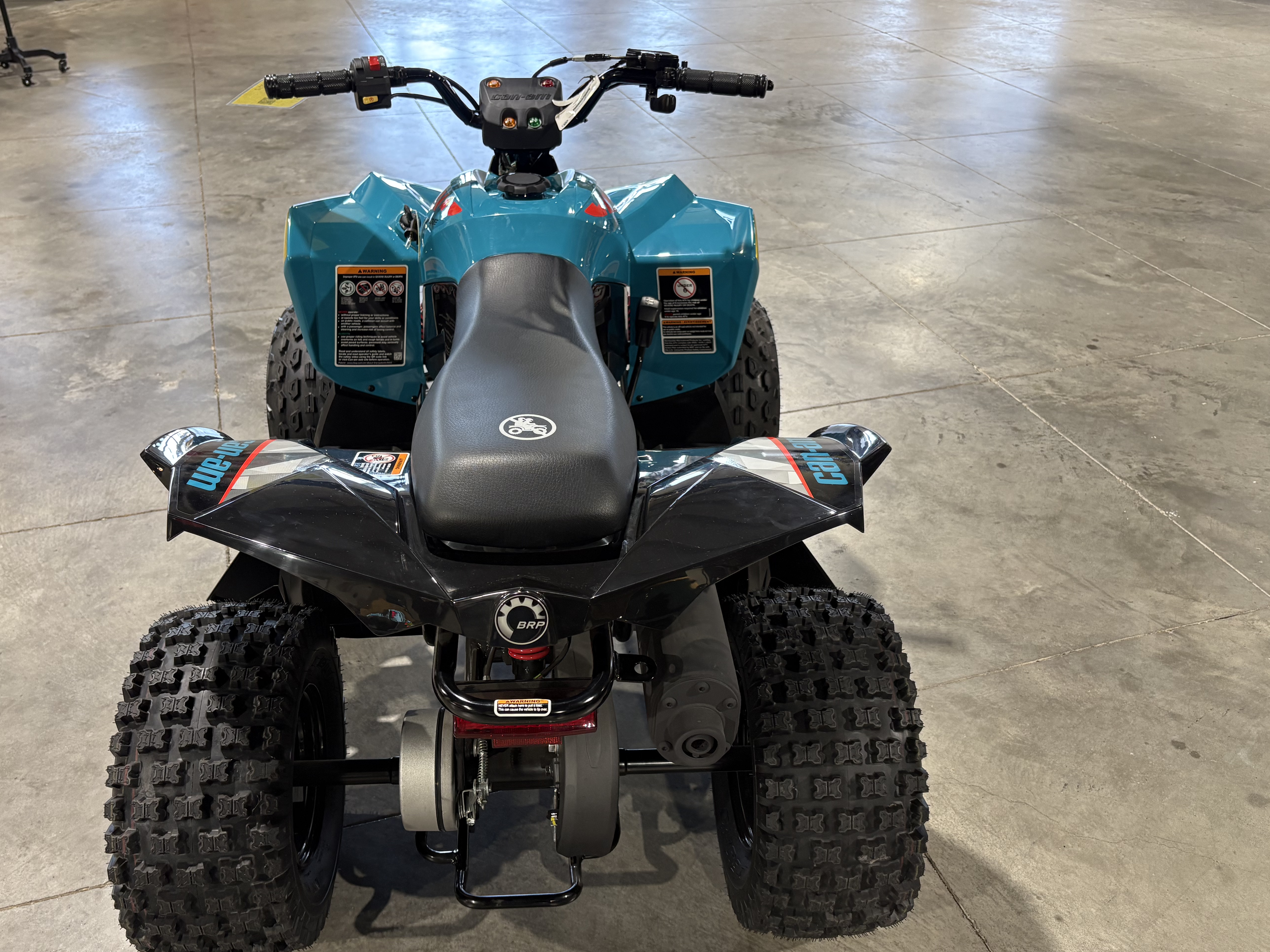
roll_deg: -0.7
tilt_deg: -34.8
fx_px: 1064
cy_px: 506
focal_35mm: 29
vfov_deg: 48.2
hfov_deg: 61.6
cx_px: 588
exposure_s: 1/70
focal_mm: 5.96
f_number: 1.6
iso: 125
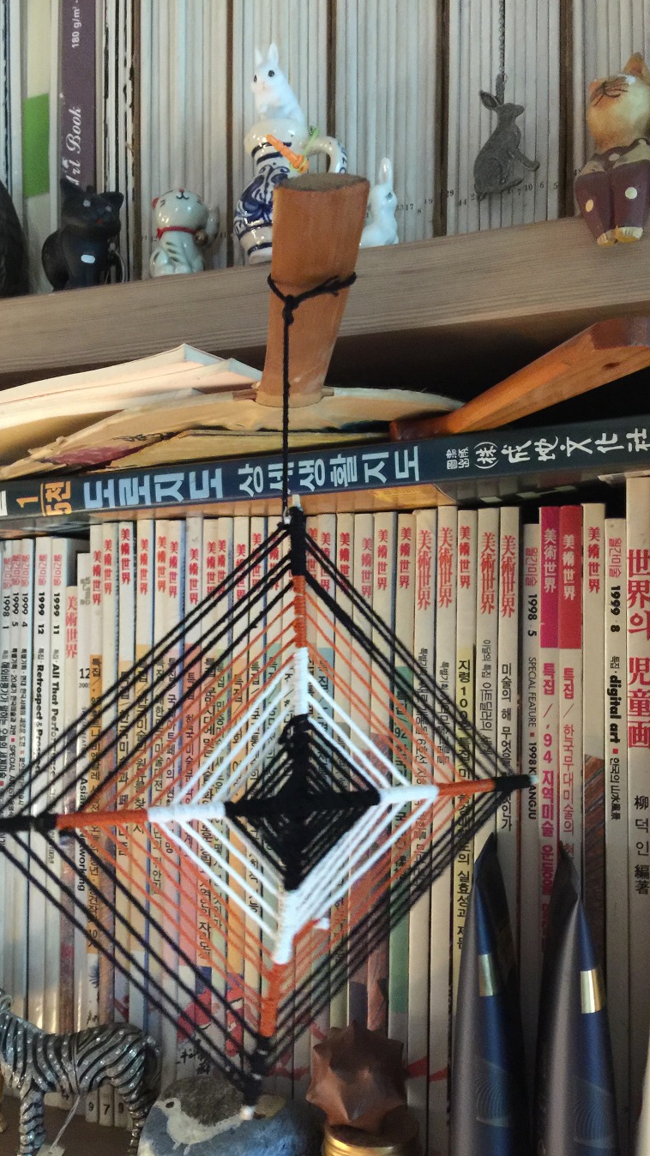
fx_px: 981
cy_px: 578
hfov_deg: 36.7
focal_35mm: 32
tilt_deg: +3.2
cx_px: 340
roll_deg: -0.9
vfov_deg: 61.0
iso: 125
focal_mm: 4.15
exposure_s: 1/4
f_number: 2.2
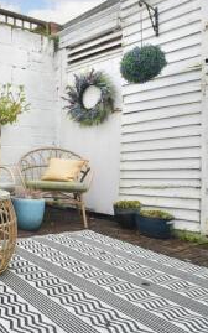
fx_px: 245
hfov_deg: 31.5
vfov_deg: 68.0
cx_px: -80
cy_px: 139
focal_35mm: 27
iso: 160
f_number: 8
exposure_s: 1/13
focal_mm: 10
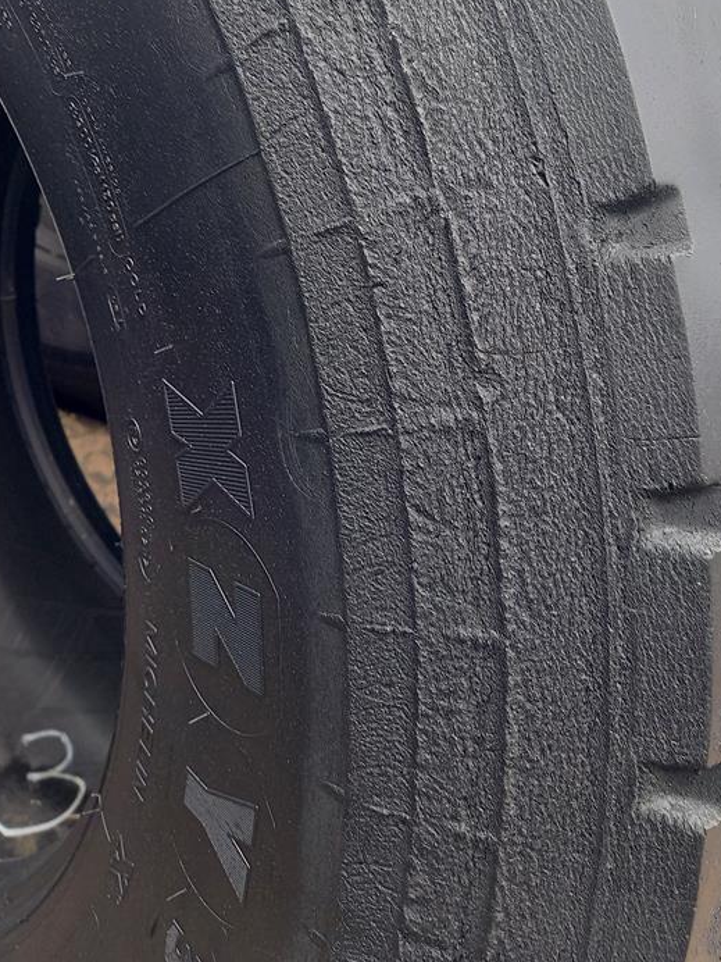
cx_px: 453
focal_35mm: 37
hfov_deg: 38.4
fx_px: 1028
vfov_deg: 49.2
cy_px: 318
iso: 64
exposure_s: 1/100
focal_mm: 4.65
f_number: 1.8
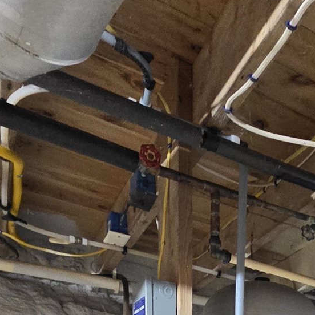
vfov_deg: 23.7
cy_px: 526
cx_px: 344
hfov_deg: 31.5
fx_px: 494
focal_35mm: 48
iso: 1600
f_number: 1.9
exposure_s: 1/24
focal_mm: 2.2
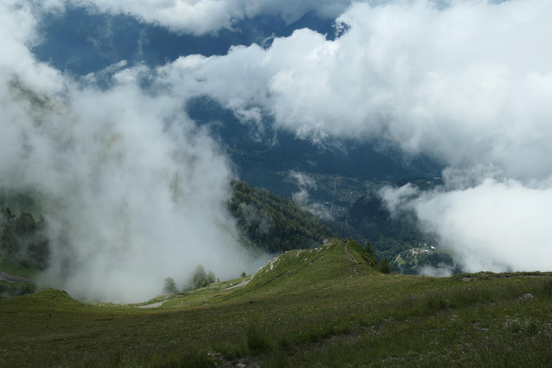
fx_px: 506
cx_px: 276
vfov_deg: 40.0
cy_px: 184
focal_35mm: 33
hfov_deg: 57.2
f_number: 7.1
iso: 200
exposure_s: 1/1000
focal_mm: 12.2
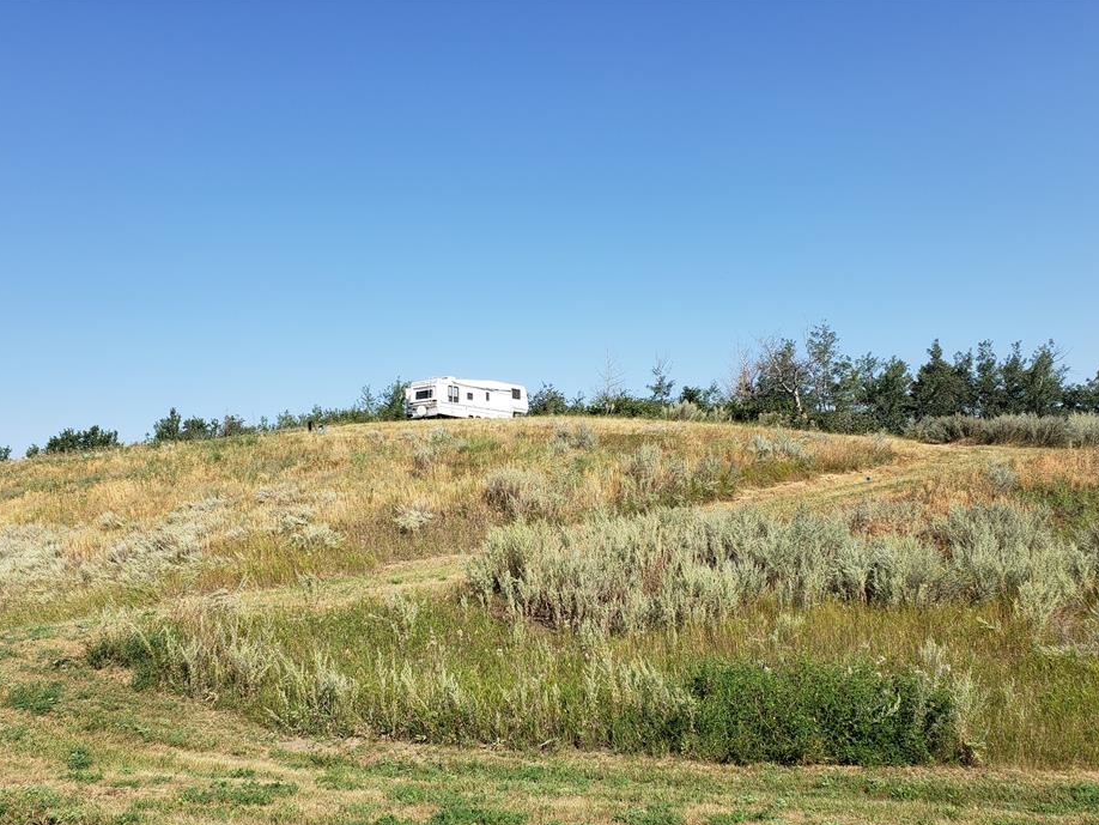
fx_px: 921
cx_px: 547
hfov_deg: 61.6
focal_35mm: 29
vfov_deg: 48.2
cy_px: 454
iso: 50
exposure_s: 1/1176
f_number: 2.4
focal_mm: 4.3
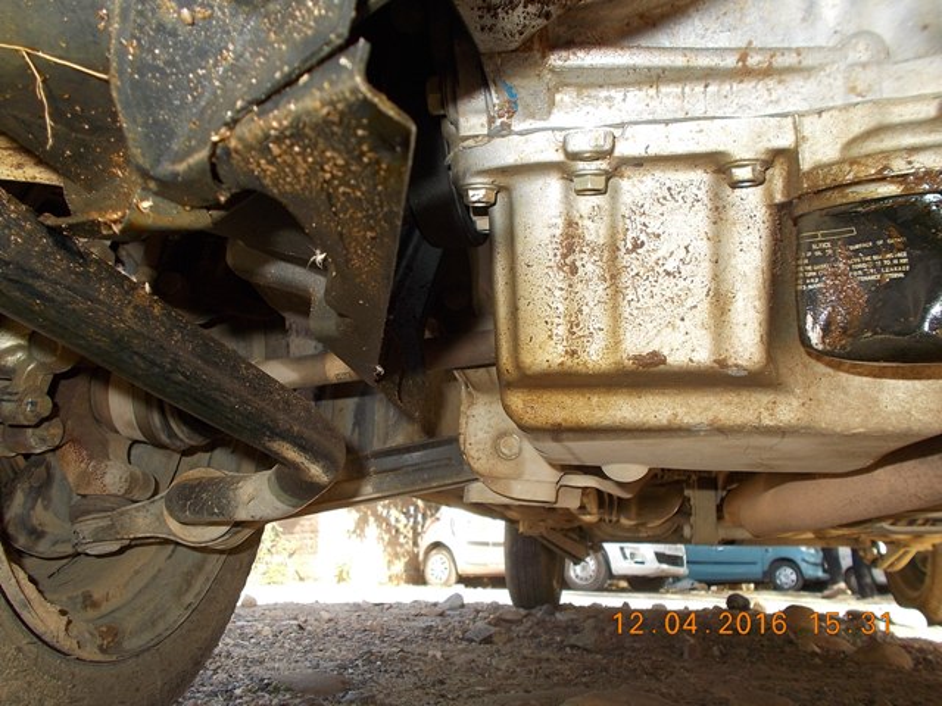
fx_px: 816
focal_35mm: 30
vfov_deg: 46.8
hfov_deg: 60.0
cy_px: 353
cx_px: 471
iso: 80
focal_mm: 5.3
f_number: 3.4
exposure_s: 1/100
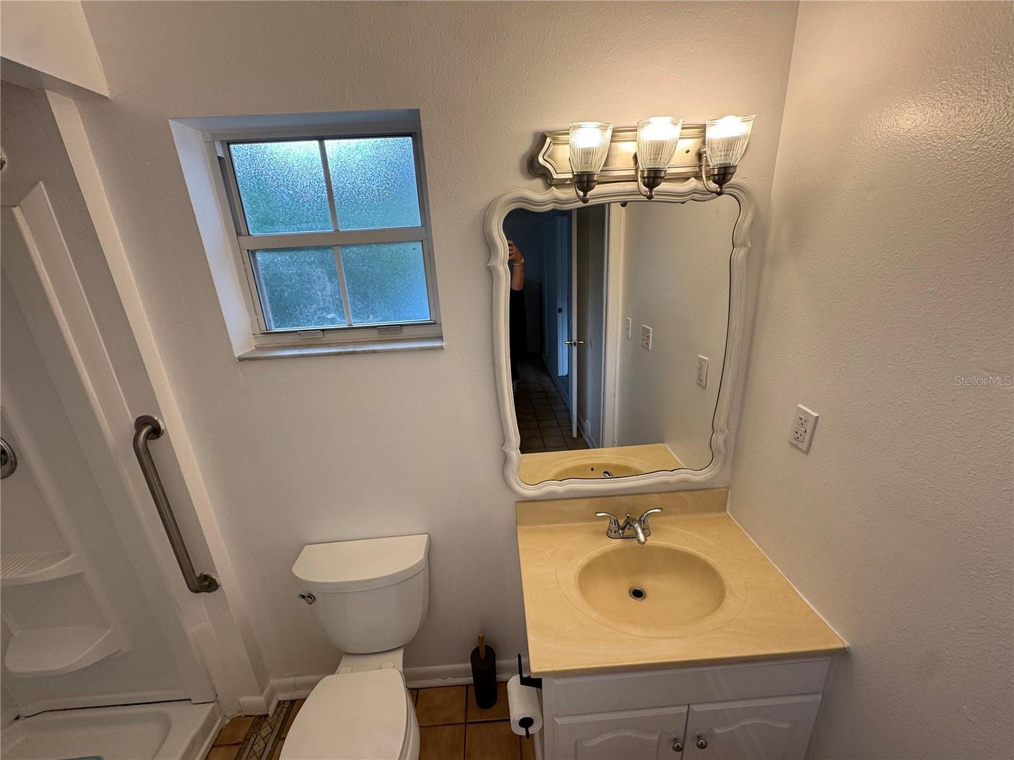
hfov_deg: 102.1
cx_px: 507
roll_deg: +2.4
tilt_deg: -17.4
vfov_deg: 85.7
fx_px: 410
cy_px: 380
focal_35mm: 14
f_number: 2.2
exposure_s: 1/120
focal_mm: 2.22
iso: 80
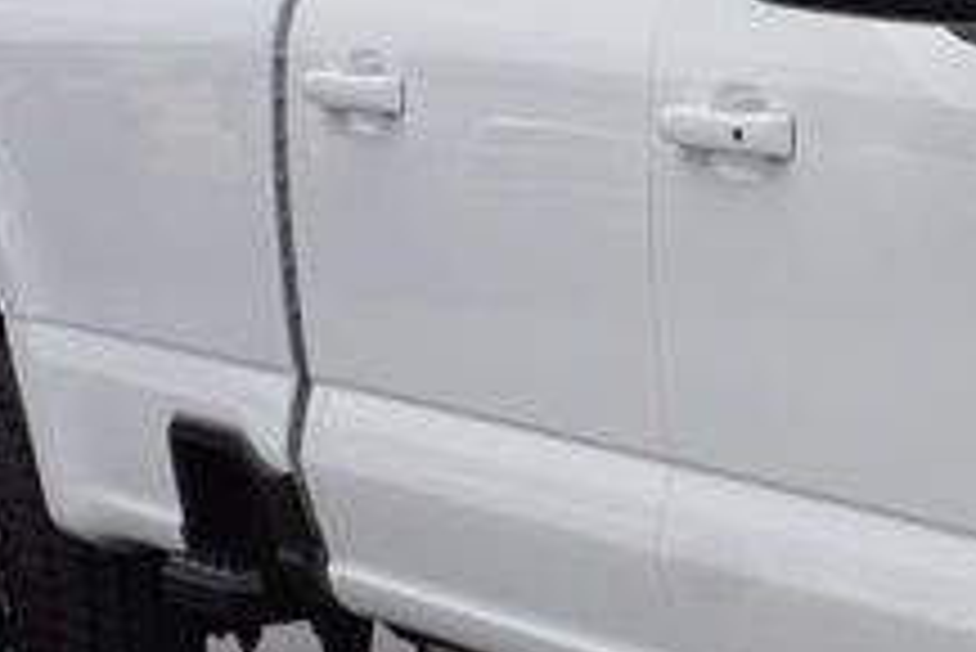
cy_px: 634
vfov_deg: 8.8
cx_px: 1795
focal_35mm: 156
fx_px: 4232
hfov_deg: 12.0
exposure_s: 1/160
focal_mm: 22
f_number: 10
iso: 100
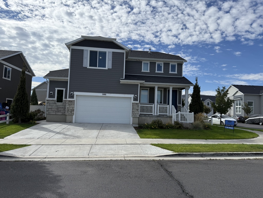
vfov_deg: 56.8
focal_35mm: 24
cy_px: 99
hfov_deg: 71.6
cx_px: 132
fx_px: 182
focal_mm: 6.76
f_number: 1.78
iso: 100
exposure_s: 1/7353
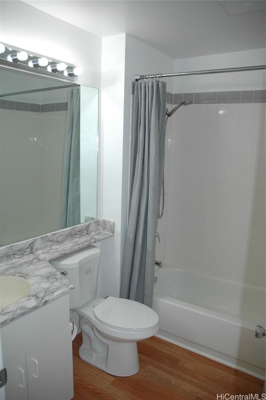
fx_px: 300
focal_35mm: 27
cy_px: 200
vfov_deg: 67.4
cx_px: 133
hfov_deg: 47.8
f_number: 3.5
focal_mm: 18
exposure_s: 1/200
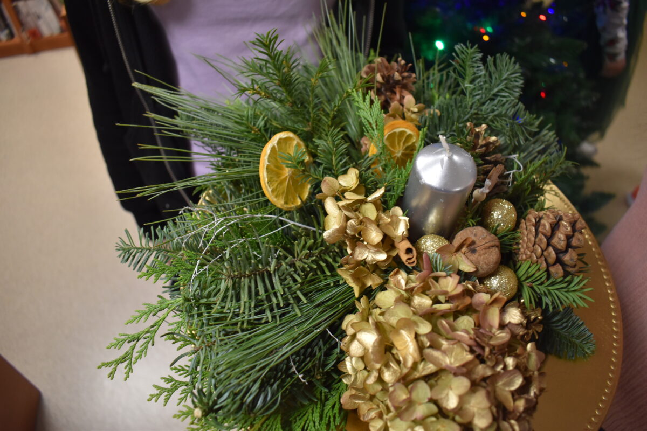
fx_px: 485
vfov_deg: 47.9
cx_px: 324
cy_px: 216
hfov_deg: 67.4
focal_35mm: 27
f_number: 4
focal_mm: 18
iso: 800
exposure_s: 1/60
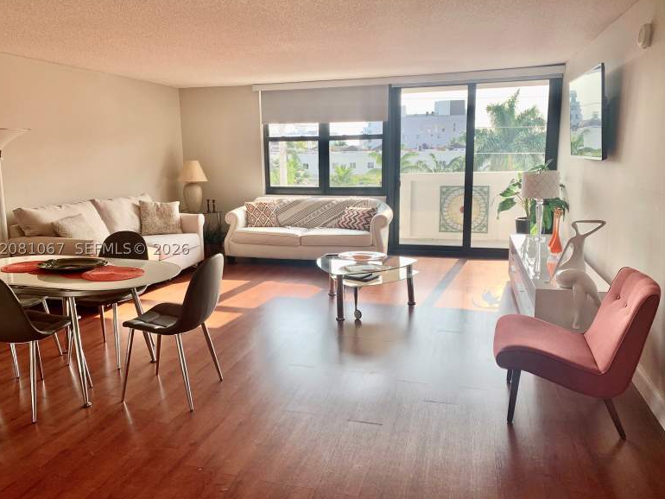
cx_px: 321
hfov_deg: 65.3
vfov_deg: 51.4
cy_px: 249
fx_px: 519
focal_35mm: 27
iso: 25
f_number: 1.8
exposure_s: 1/123
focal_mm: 4.25
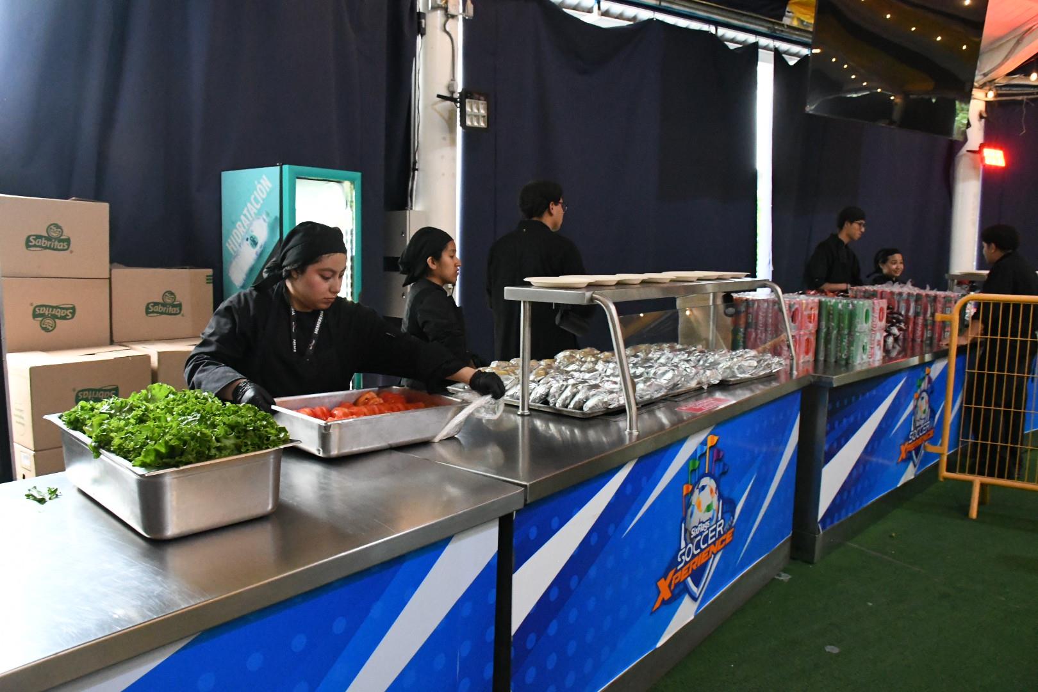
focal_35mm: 27
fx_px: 778
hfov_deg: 67.4
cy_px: 346
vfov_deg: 47.9
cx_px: 519
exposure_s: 1/125
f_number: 5.6
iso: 10000
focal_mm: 18
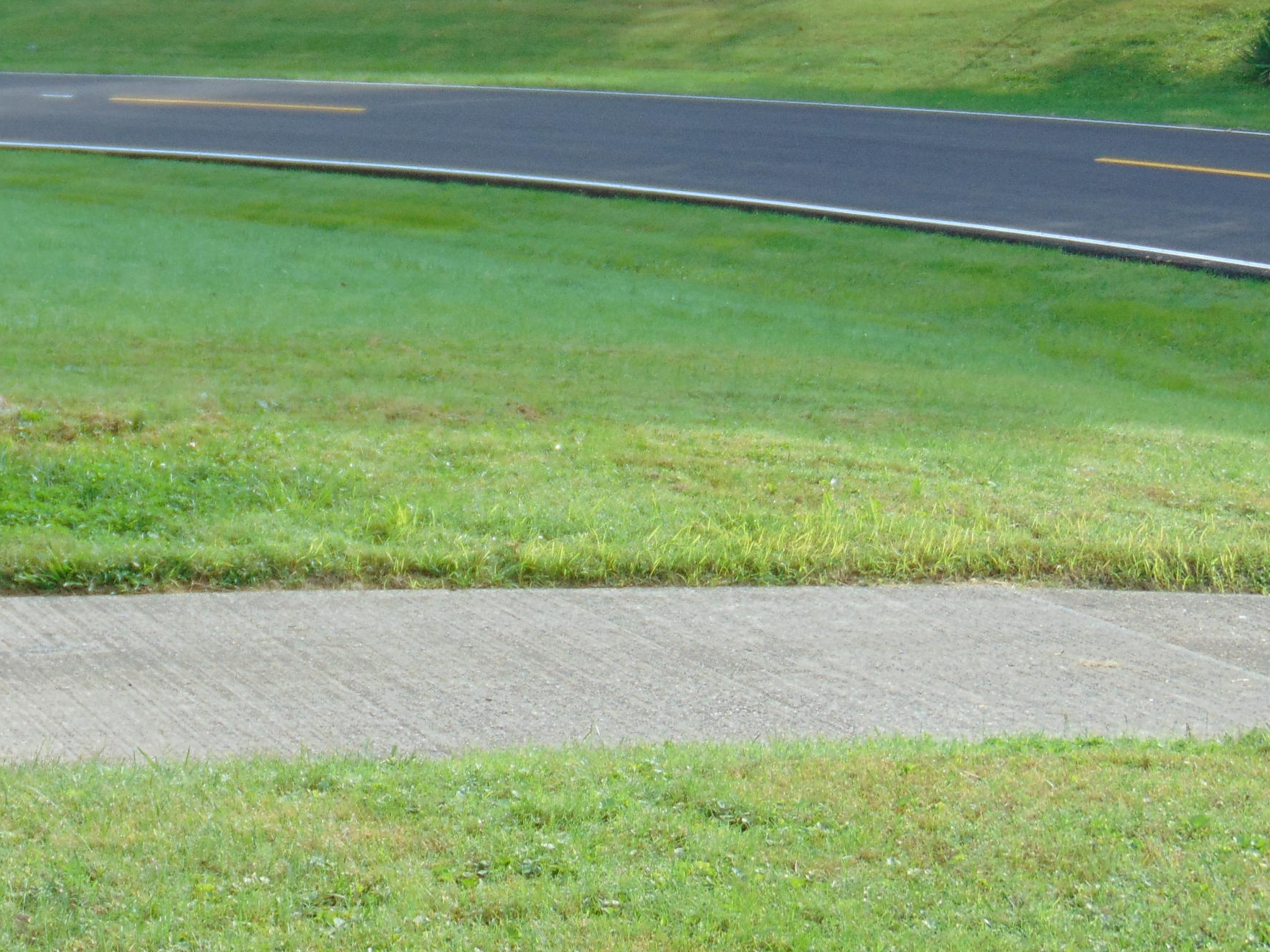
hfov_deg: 16.2
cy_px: 163
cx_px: 352
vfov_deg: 12.2
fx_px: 4439
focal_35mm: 121
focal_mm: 12.8
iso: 80
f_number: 3.7
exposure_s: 1/320
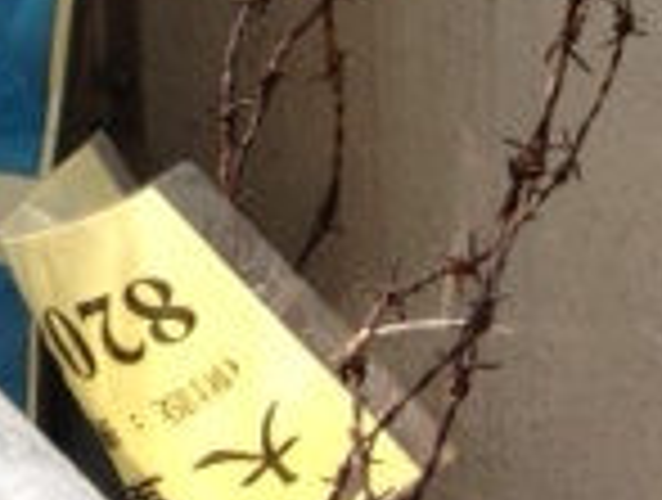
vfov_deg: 9.8
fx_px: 2914
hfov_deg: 12.8
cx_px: 626
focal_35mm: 152
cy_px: 221
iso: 50
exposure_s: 1/673
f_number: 2.4
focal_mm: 4.28
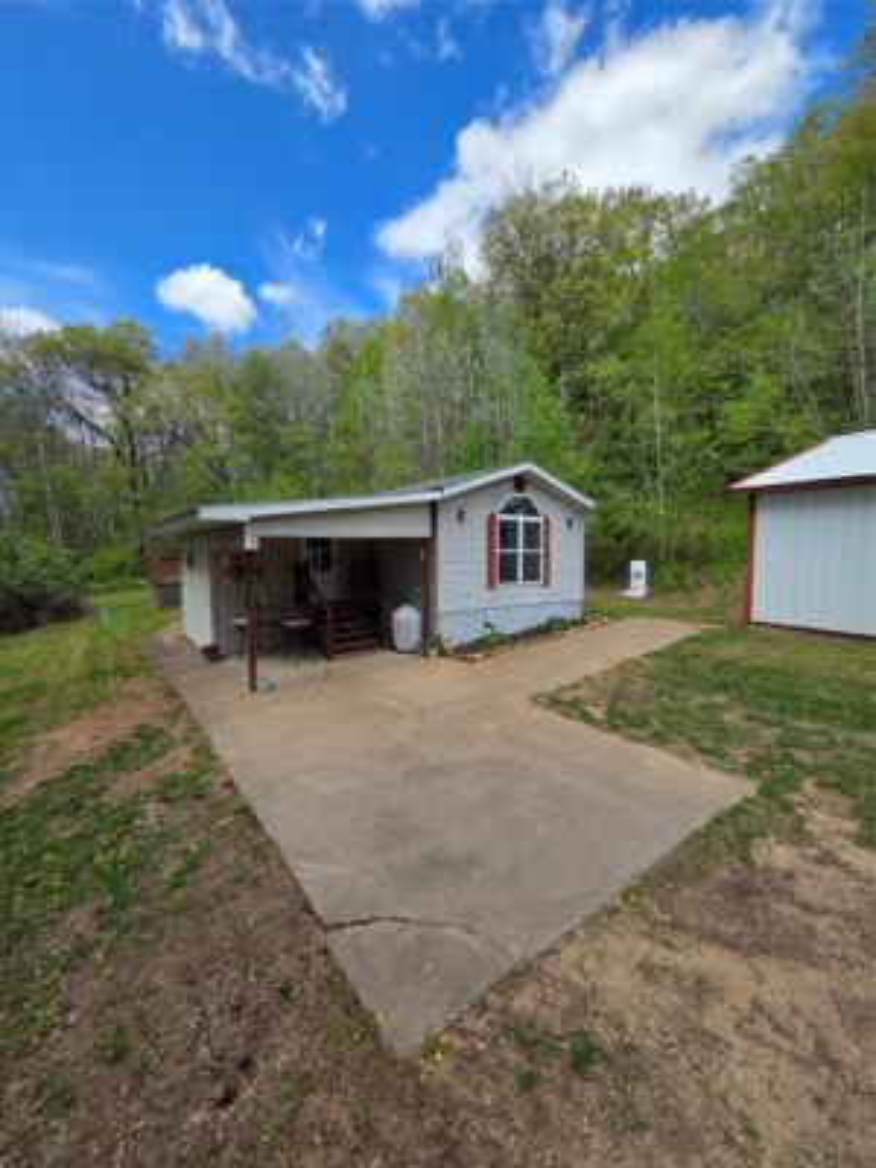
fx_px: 439
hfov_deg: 89.9
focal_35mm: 13
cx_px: 438
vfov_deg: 106.2
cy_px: 584
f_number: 2.2
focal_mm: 2.2
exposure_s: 1/1328
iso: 50
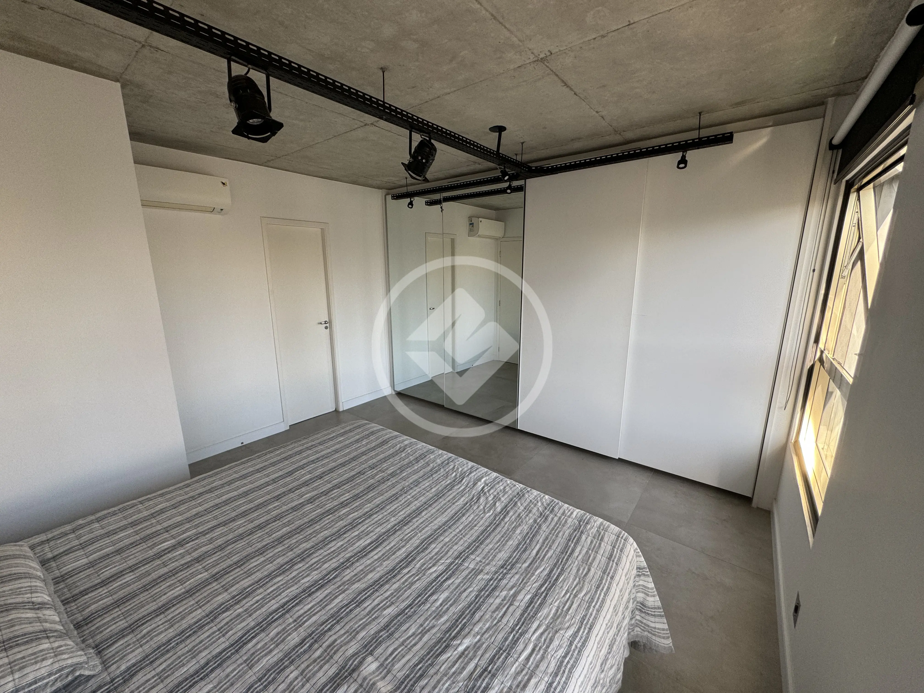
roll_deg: +0.3
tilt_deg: -12.3
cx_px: 462
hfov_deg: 102.1
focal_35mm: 14
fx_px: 374
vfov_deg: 85.7
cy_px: 346
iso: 80
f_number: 2.2
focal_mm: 2.22
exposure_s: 1/99
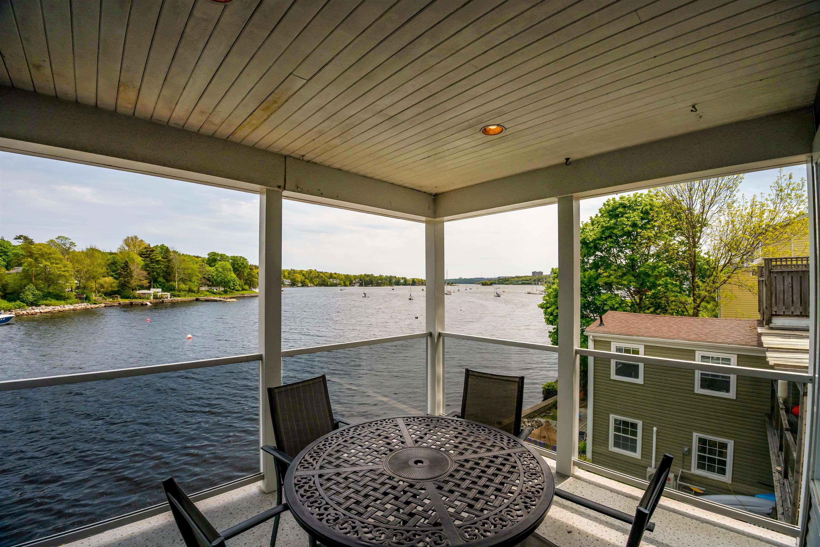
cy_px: 274
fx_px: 512
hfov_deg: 77.3
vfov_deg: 56.1
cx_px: 410
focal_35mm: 22
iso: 400
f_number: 9
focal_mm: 22.5
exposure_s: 1/2500
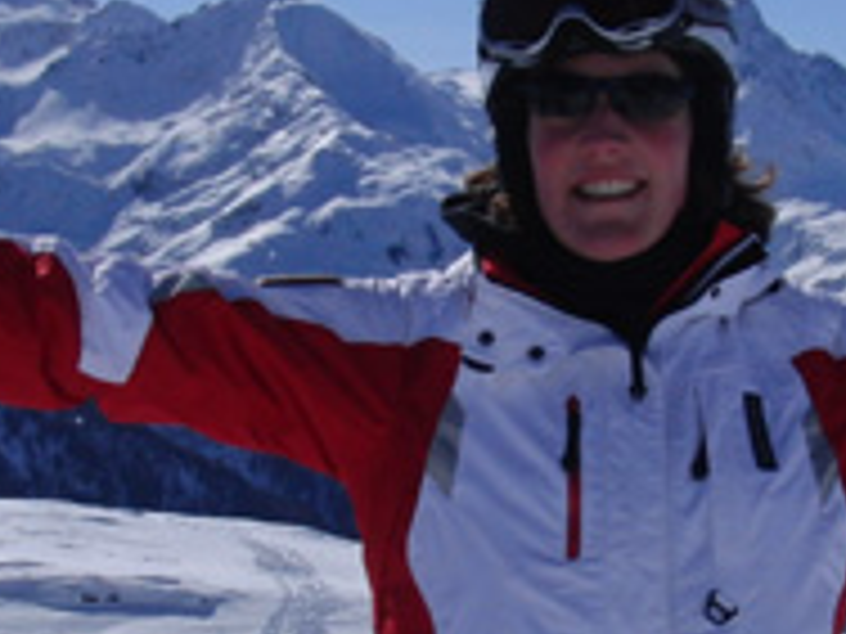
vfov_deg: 12.5
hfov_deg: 16.6
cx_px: 594
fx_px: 2884
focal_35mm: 118
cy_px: 427
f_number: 8.5
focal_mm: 6.42
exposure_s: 1/1000
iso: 100
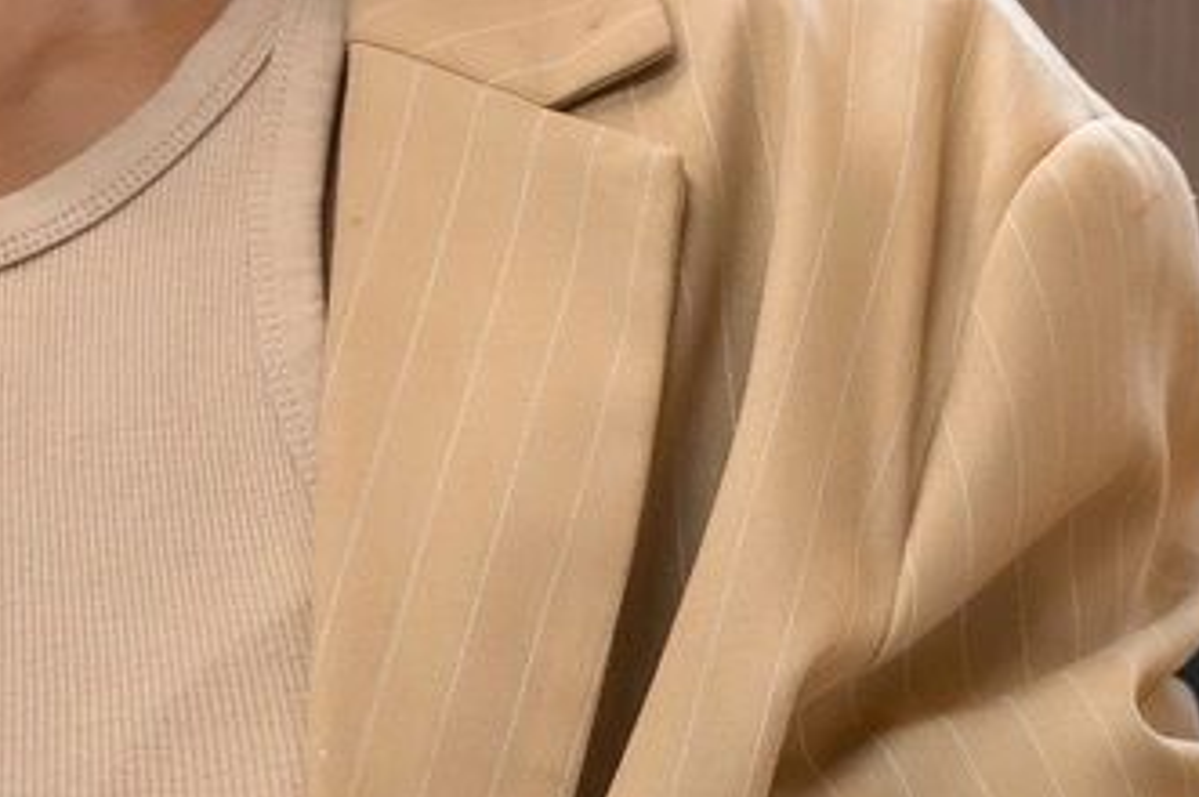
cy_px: 703
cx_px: 1549
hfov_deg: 6.8
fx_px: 10007
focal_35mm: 301
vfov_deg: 4.6
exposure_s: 1/160
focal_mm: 46.9
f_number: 2.8
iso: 1000
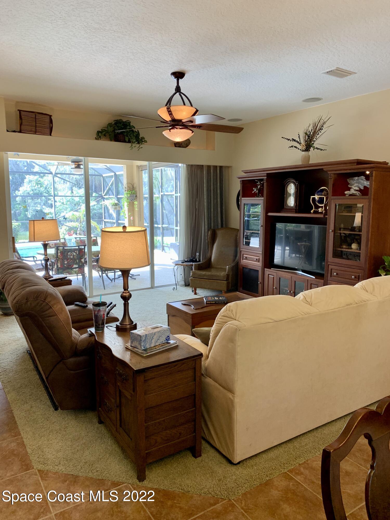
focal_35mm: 26
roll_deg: +0.1
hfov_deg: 53.1
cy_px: 260
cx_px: 195
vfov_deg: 67.3
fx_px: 391
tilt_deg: -7.0
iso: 64
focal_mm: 4.25
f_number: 1.8
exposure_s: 1/60
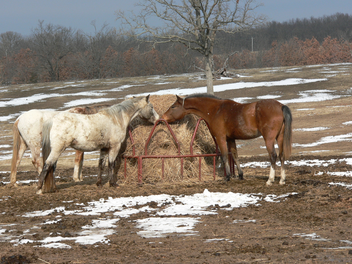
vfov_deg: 10.3
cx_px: 176
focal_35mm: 144
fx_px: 1464
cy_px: 132
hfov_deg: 13.7
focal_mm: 23.9
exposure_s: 1/500
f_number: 5.2
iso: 80
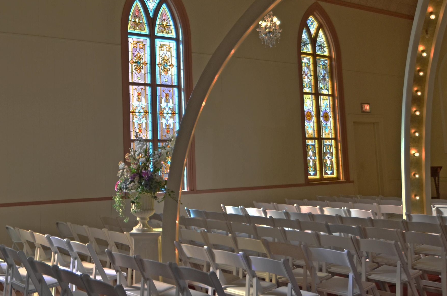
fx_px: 556
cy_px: 82
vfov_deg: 29.5
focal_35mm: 45
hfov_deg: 42.1
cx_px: 97
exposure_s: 1/60
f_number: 4.5
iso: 250
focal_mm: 17
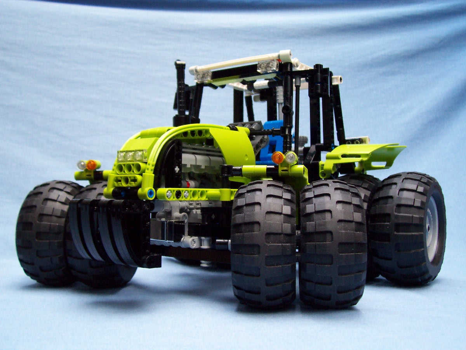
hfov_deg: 50.1
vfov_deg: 38.7
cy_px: 175
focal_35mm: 37
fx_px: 498
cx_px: 233
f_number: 2.8
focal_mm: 5.6
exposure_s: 1/30
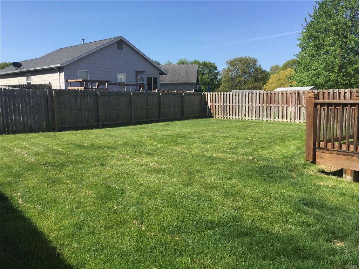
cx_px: 180
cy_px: 134
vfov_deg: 45.4
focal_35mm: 31
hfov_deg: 58.4
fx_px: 321
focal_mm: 3.3
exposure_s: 1/1131
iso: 25
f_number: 2.4
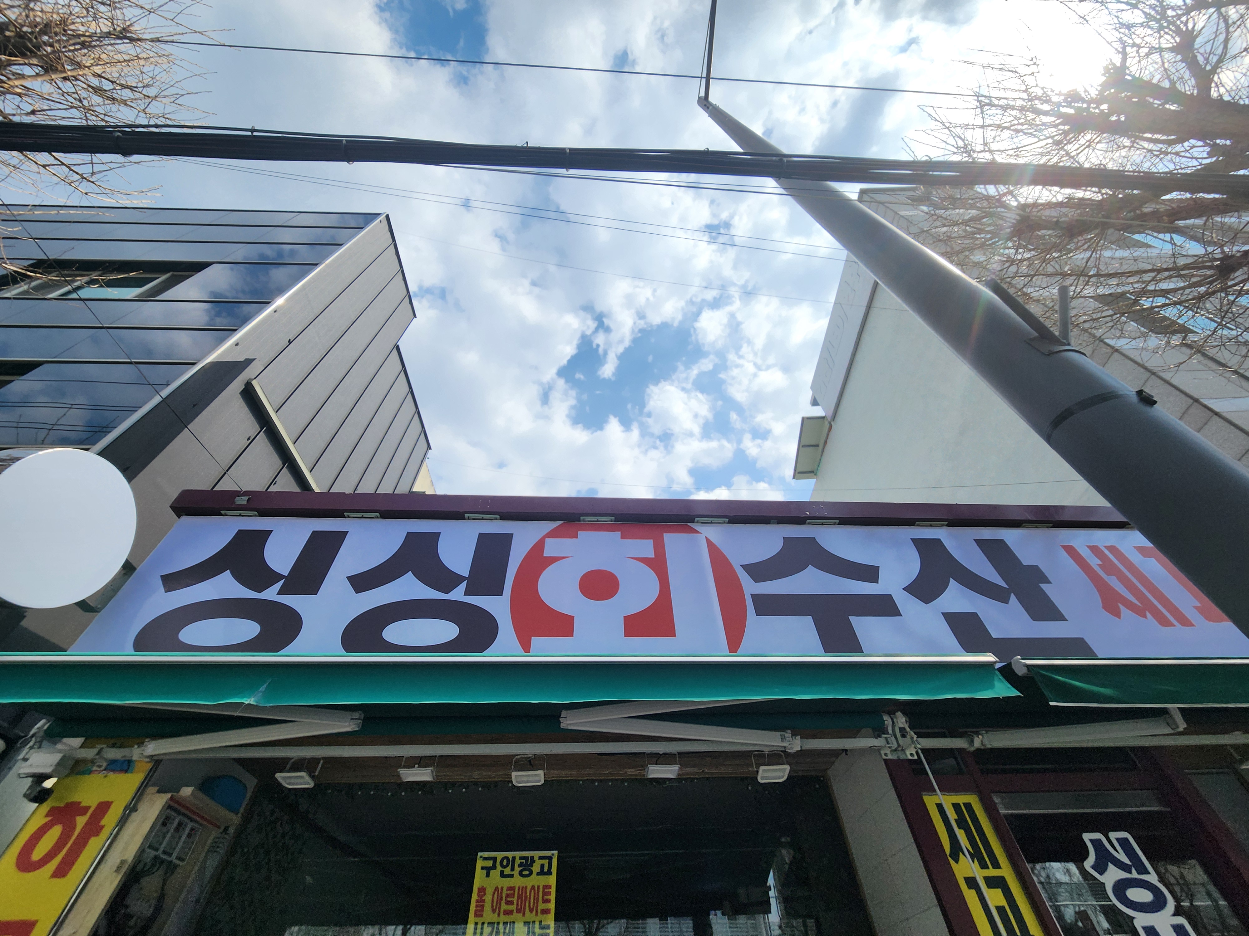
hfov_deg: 106.2
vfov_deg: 89.9
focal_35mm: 13
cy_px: 468
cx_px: 624
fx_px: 469
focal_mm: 2.2
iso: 50
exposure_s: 1/3050
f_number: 2.2
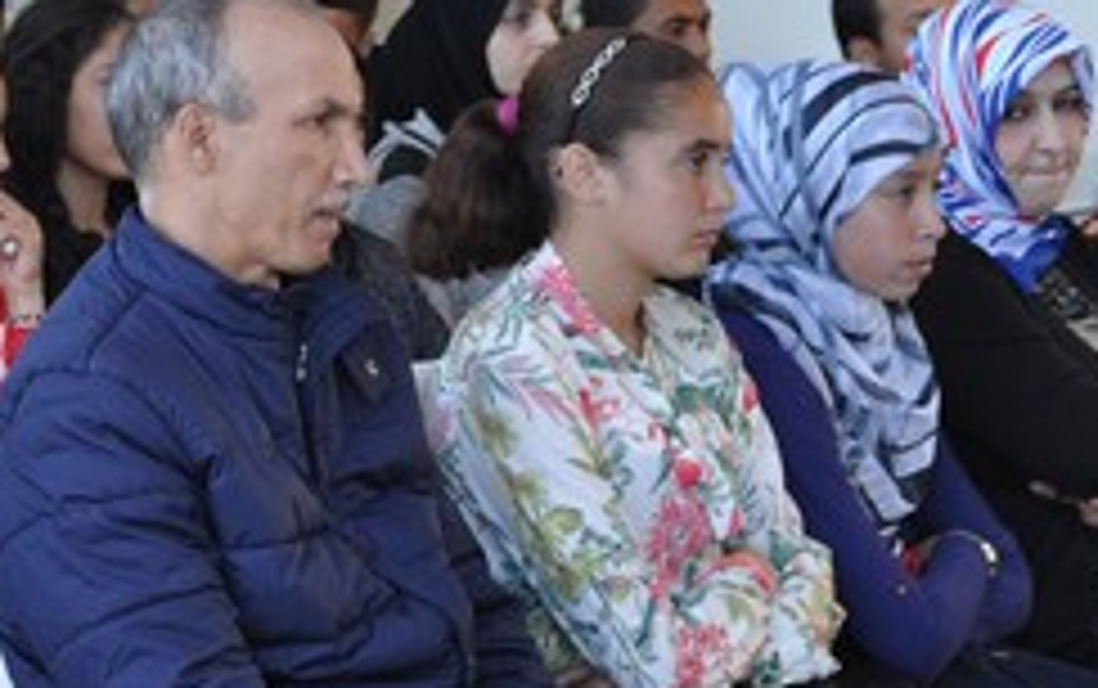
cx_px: 112
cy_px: 263
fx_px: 3355
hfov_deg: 18.3
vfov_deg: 11.7
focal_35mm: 112
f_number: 5.6
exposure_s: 1/125
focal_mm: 28
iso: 280
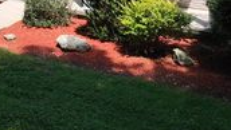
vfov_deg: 14.2
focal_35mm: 76
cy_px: -101
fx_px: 466
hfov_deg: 26.4
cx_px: 0
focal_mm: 12.29
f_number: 2.8
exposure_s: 1/1600
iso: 200
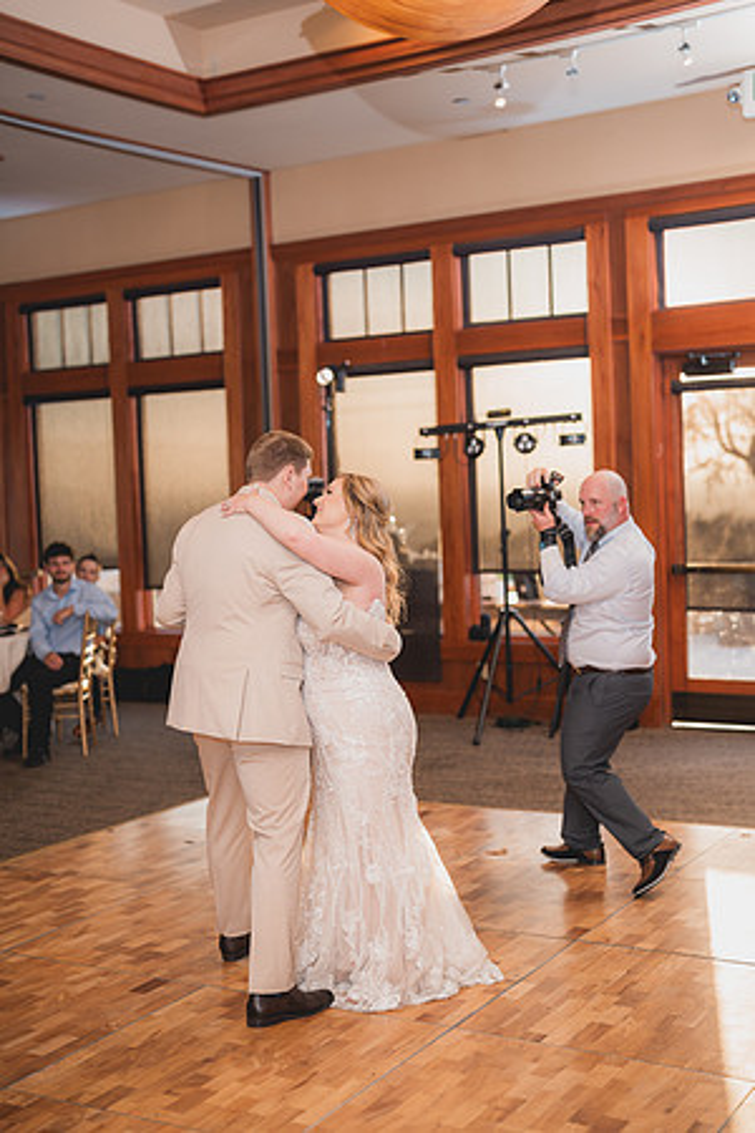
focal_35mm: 50
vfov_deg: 39.6
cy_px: 566
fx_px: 1573
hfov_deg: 27.0
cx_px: 378
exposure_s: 1/250
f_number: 1.8
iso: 125
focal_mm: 50
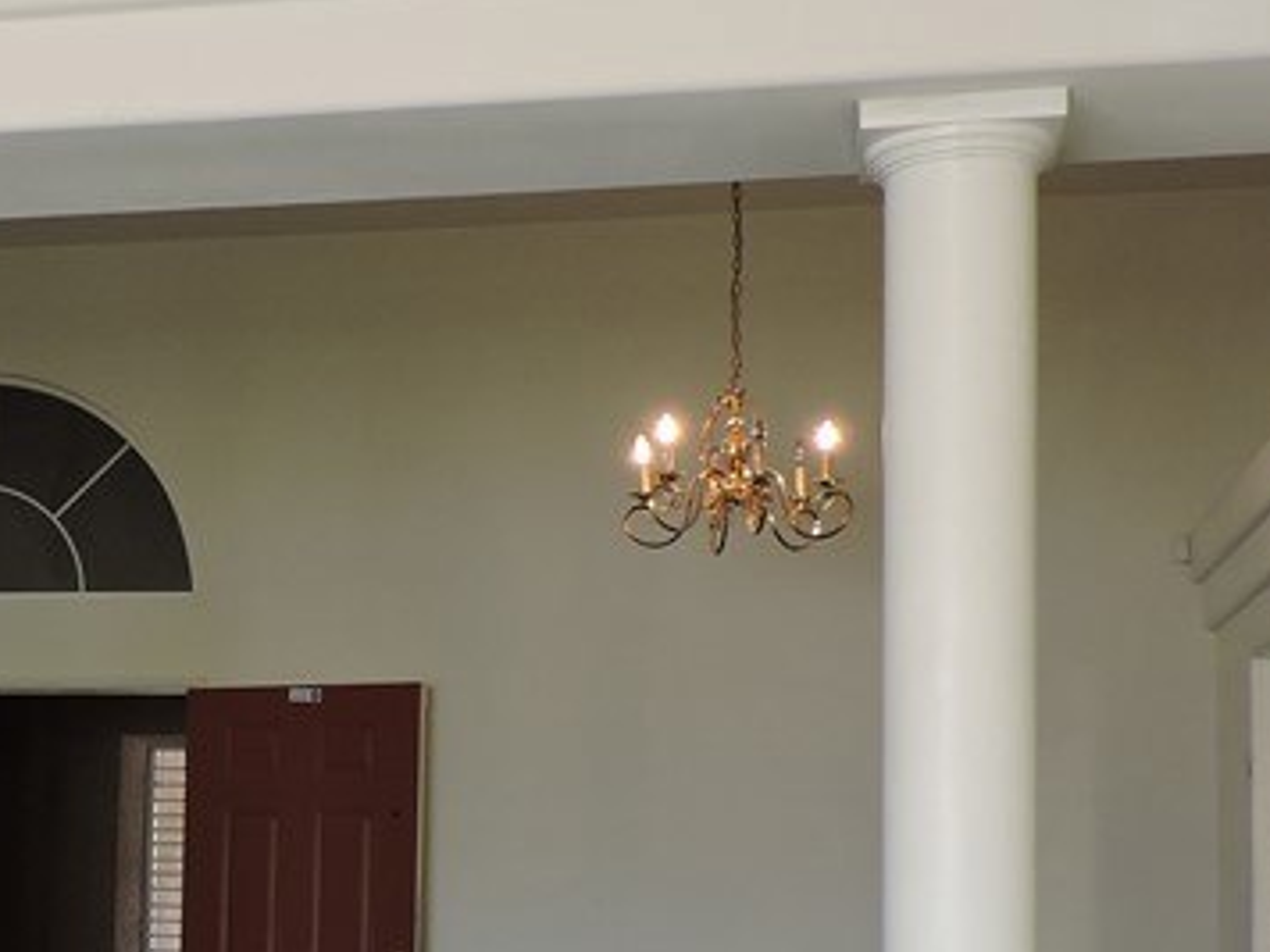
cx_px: 68
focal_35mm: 69
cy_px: 727
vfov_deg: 21.1
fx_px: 2531
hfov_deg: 26.9
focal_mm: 4.3
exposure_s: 1/30
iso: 160
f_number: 3
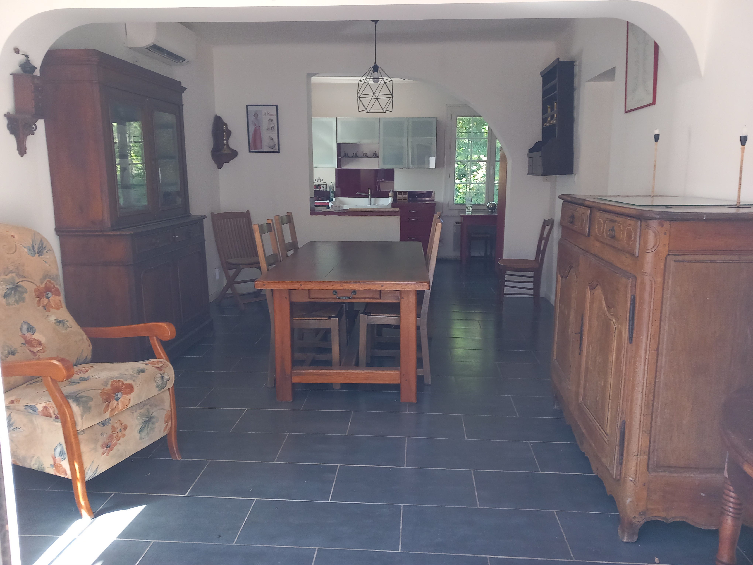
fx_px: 587
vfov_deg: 51.4
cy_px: 282
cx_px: 376
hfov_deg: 65.3
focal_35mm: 27
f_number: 1.8
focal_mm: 4
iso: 125
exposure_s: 1/50
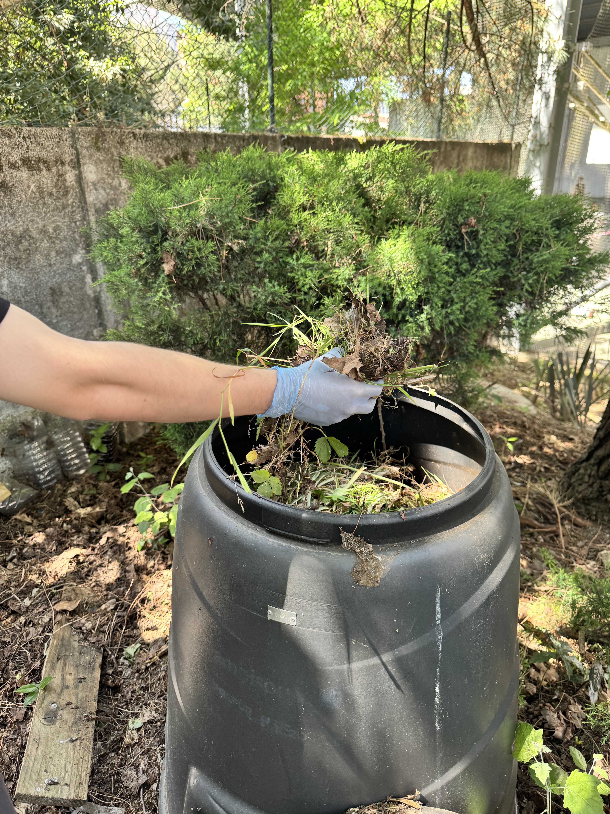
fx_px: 564
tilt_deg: -23.6
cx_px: 305
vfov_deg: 71.6
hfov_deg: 56.8
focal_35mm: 24
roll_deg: +0.2
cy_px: 407
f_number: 1.78
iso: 125
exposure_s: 1/121
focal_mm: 6.76
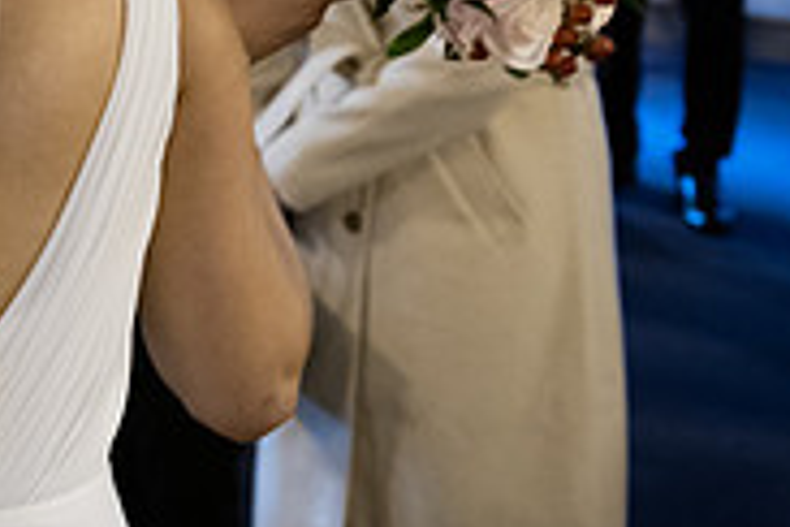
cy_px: -6
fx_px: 2370
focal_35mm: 108
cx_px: -414
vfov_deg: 12.5
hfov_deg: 17.0
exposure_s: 1/160
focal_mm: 34
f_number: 3.5
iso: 1250
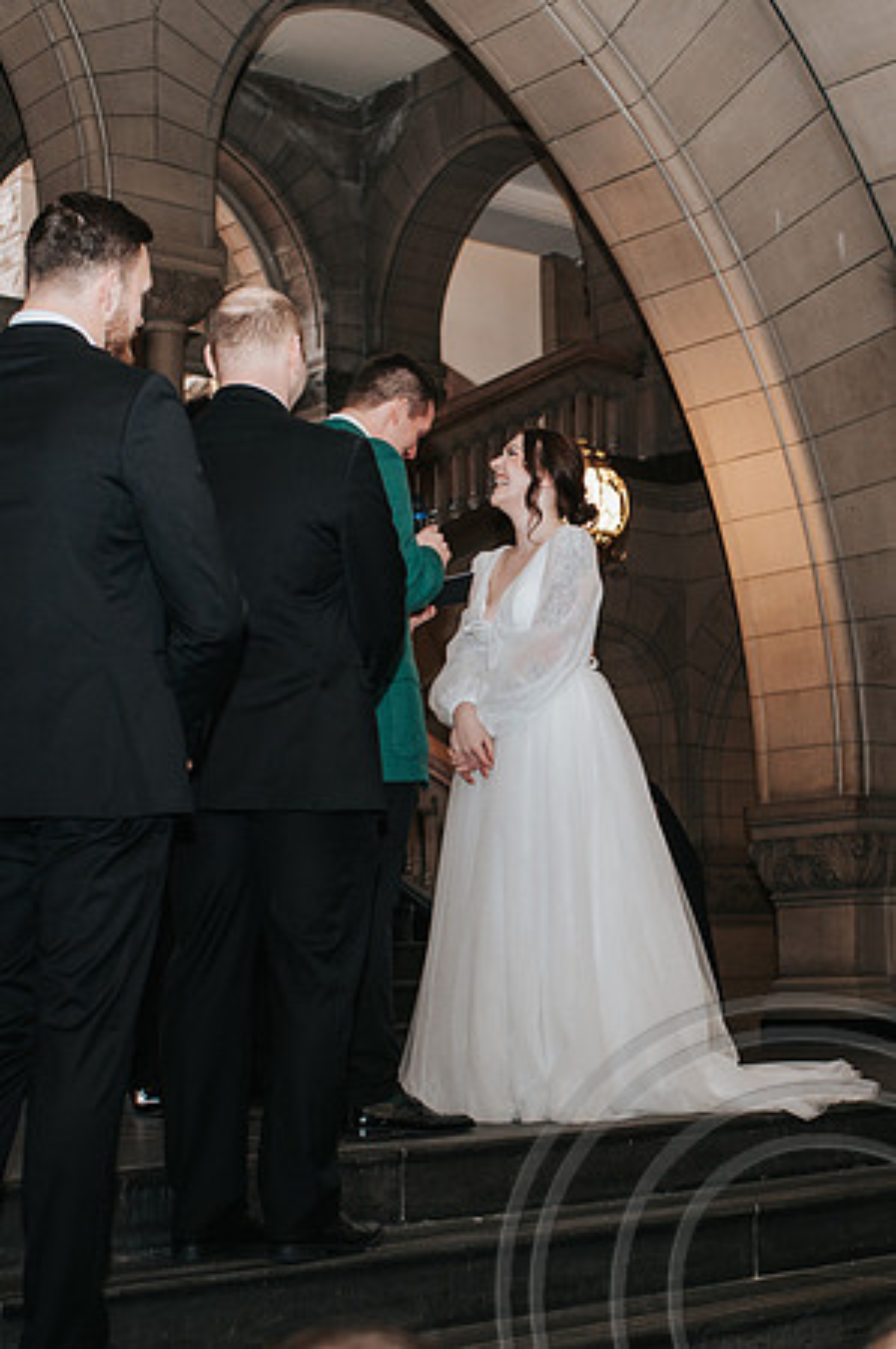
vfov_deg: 32.8
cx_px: 610
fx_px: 2283
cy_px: 783
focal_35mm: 61
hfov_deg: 22.1
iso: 800
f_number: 3.2
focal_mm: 35
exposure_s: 1/200
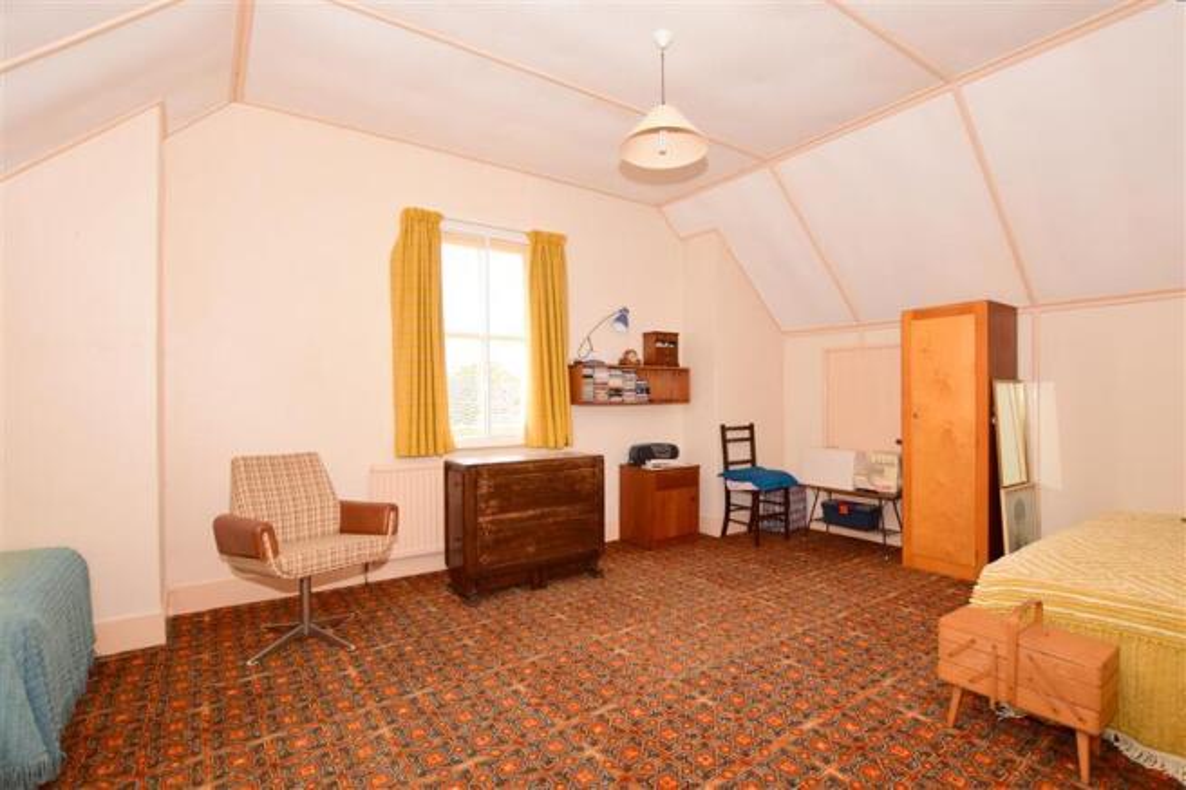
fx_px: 494
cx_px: 593
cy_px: 395
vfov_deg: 77.3
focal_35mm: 15
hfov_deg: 100.4
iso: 400
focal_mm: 10
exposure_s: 1/160
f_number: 5.6
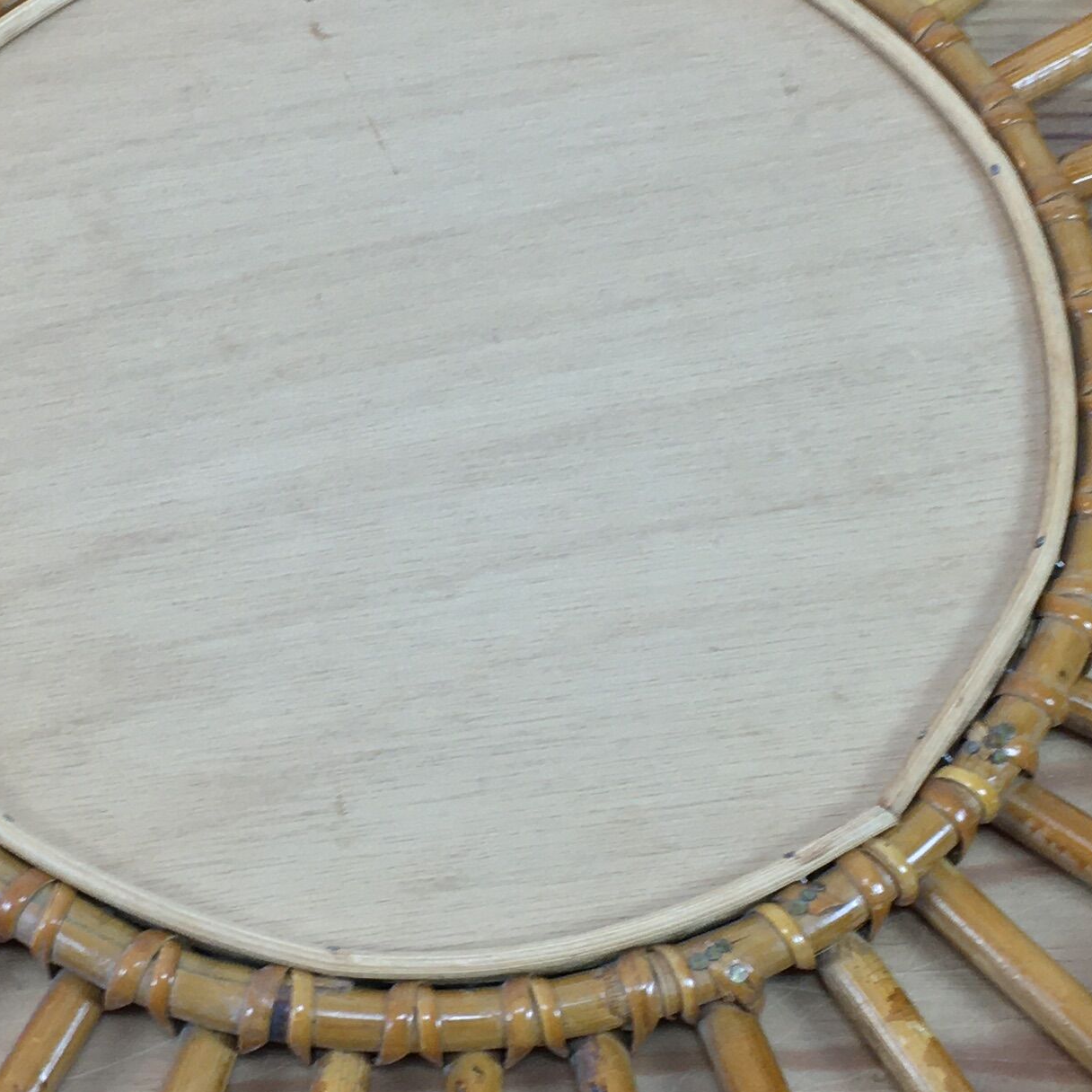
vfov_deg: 20.4
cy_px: 580
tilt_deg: -61.9
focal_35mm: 85
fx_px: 3034
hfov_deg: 20.3
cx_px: 380
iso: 50
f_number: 2.2
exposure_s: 1/33
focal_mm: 4.15
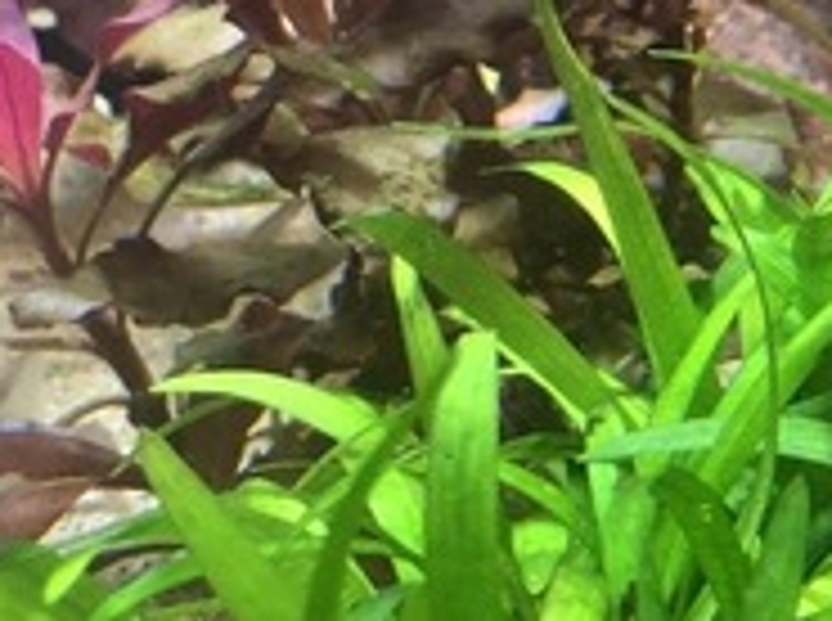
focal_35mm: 91
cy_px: 212
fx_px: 2183
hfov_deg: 21.3
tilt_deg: -16.3
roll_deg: +3.5
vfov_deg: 16.1
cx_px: 679
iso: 40
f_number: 1.8
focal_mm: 4
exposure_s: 1/27
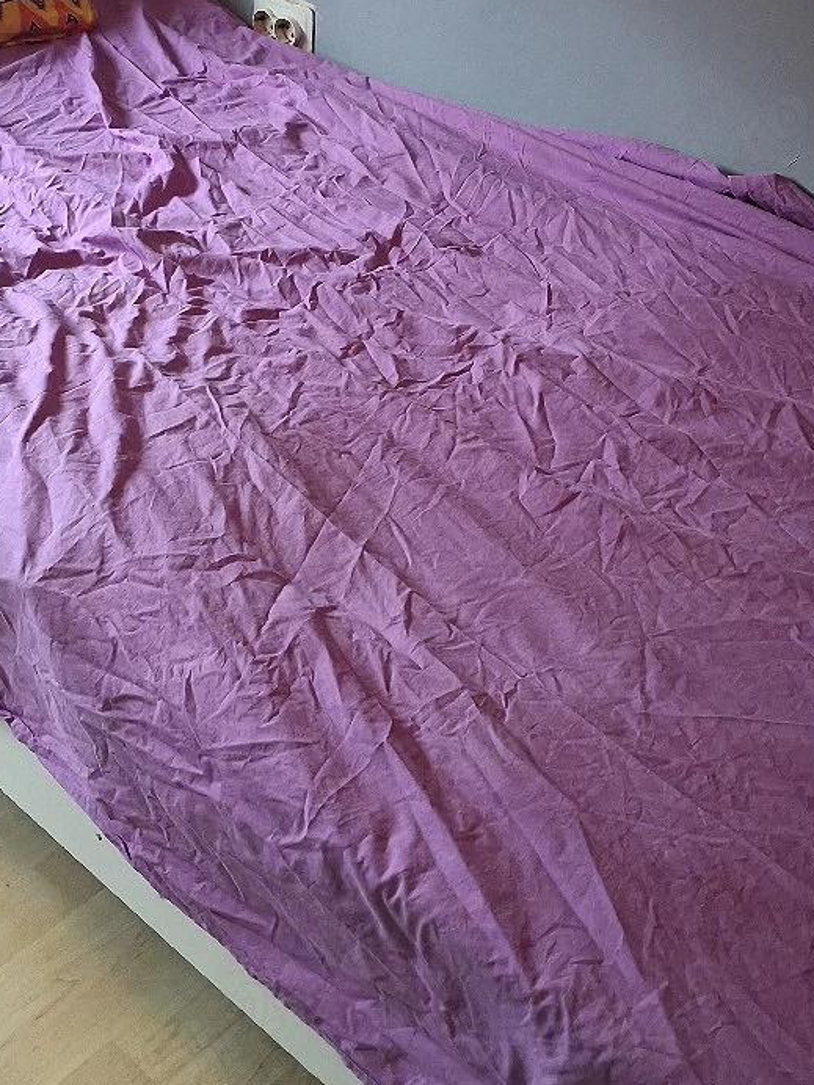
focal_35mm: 52
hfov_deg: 28.0
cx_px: 339
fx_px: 1630
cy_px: 278
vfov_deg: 36.0
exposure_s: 1/50
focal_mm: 4
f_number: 1.8
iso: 500
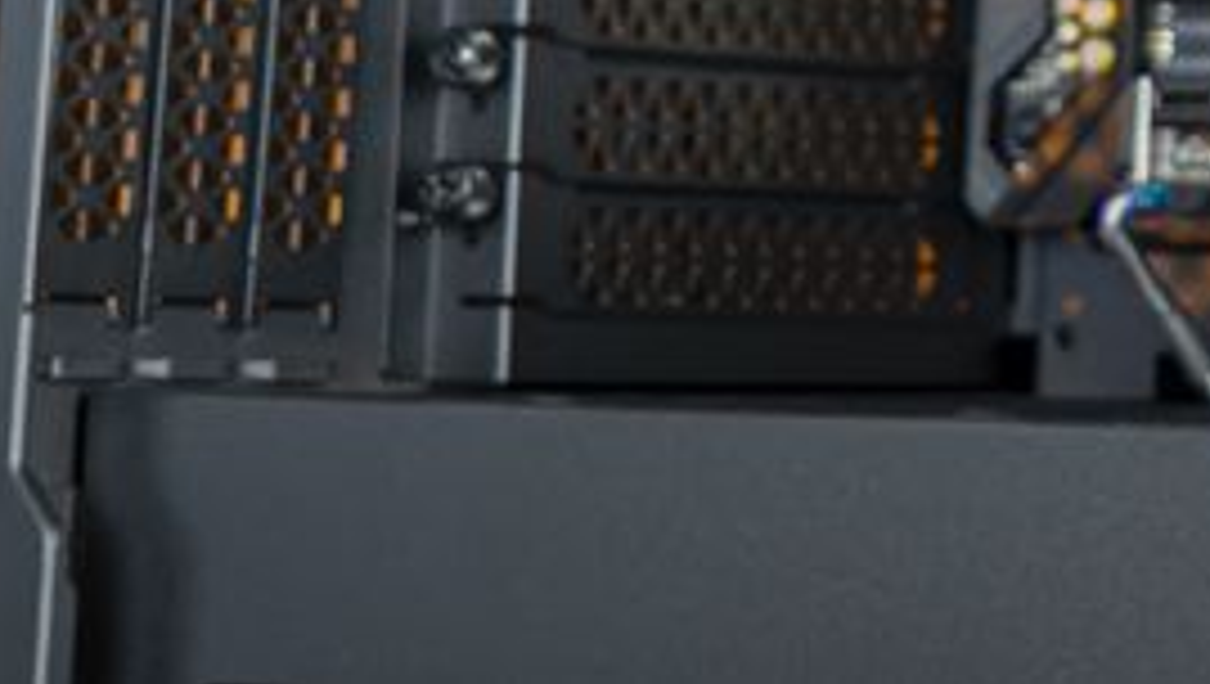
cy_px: -830
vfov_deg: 6.2
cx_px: 1817
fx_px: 6071
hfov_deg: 11.0
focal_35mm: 189
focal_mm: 27
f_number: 2.8
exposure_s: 1/10
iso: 250
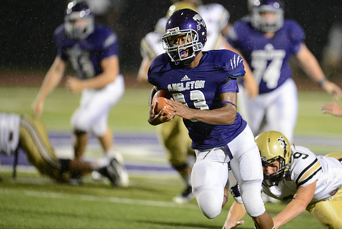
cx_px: 171
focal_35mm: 400
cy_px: 114
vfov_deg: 3.4
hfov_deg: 5.2
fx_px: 3801
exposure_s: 1/1000
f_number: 2.8
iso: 5000
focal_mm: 400
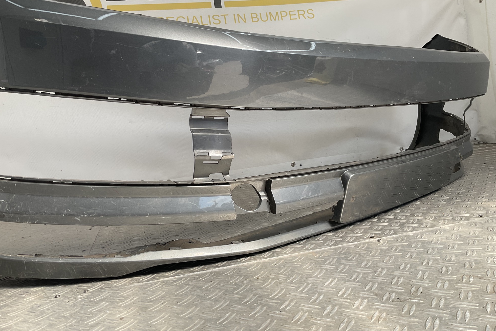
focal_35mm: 31
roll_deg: +5.9
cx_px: 253
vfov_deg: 42.3
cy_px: 152
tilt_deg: -4.1
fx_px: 427
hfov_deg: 60.3
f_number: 1.8
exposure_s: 1/428
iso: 16
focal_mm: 3
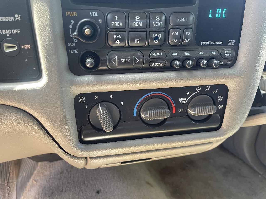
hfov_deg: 69.4
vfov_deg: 54.9
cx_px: 133
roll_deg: -1.1
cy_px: 100
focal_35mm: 25
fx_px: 192
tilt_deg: -26.5
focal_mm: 5.1
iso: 125
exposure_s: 1/89
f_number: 1.6
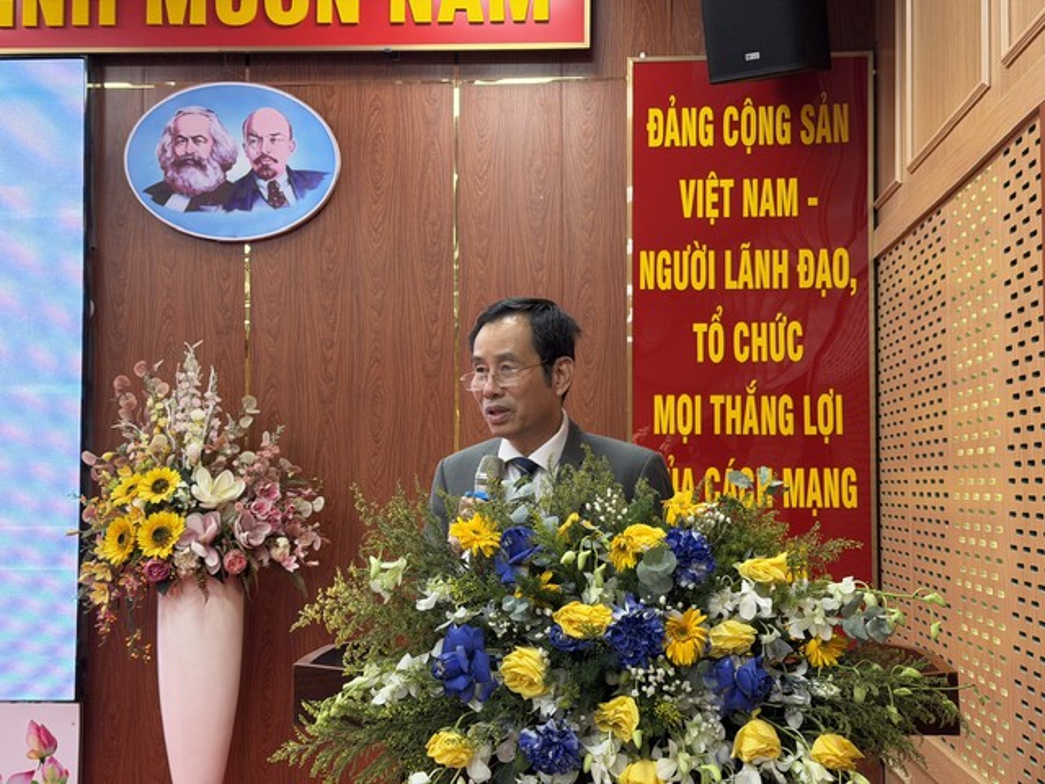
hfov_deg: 39.7
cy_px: 392
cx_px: 522
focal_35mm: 48
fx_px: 1449
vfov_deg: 30.3
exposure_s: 1/60
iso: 125
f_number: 1.78
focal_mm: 6.76
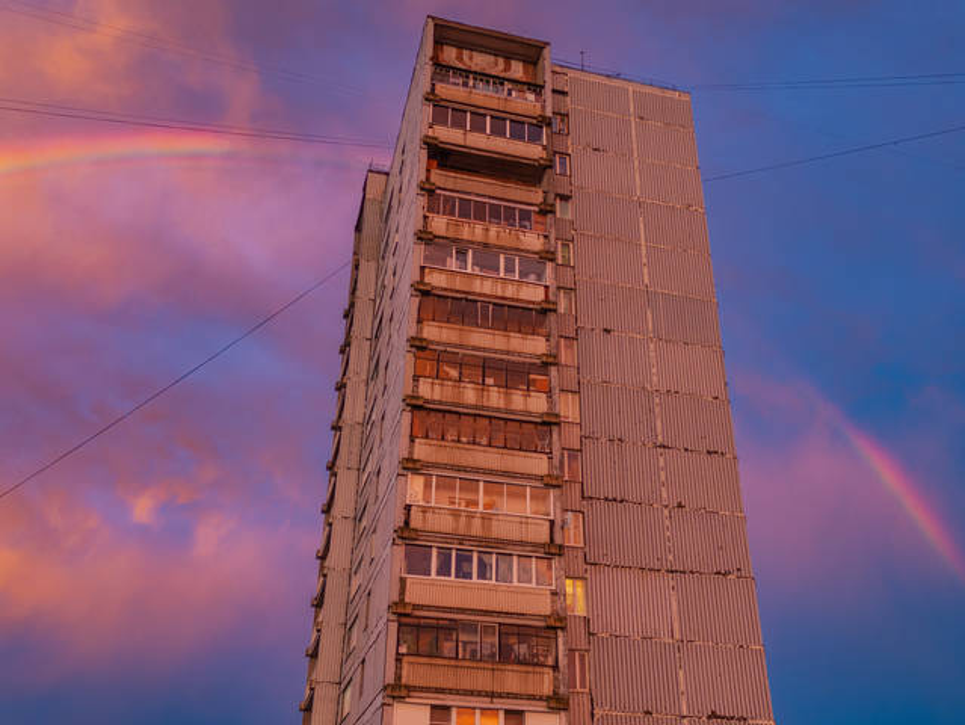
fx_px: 893
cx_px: 482
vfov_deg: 44.2
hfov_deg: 56.8
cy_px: 362
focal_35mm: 32
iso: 320
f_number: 1.4
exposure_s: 1/60
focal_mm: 16
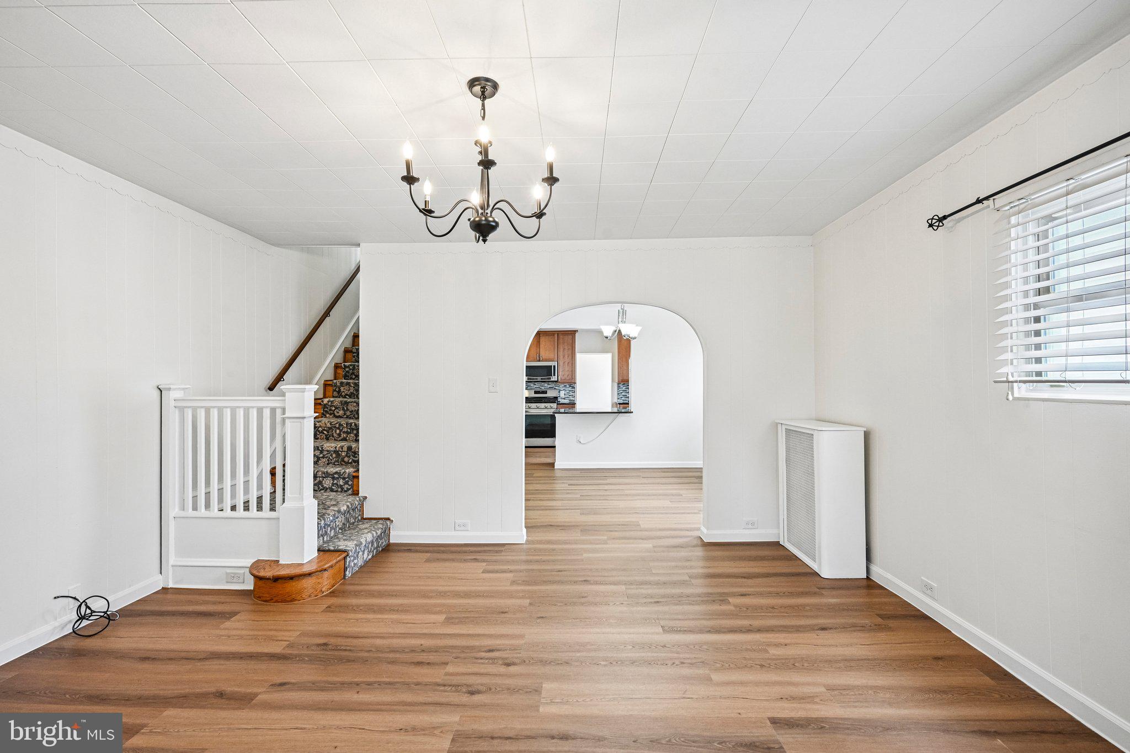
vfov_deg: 73.7
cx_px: 565
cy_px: 376
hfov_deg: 96.7
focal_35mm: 16
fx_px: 502
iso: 800
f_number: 8
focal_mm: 16
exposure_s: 1/50
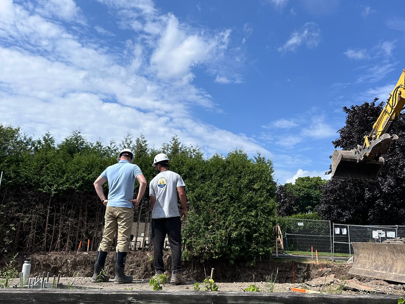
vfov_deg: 42.9
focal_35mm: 33
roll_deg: -1.6
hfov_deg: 55.3
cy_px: 137
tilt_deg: +21.8
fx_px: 386
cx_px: 208
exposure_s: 1/6211
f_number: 1.78
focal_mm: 6.86
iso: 80
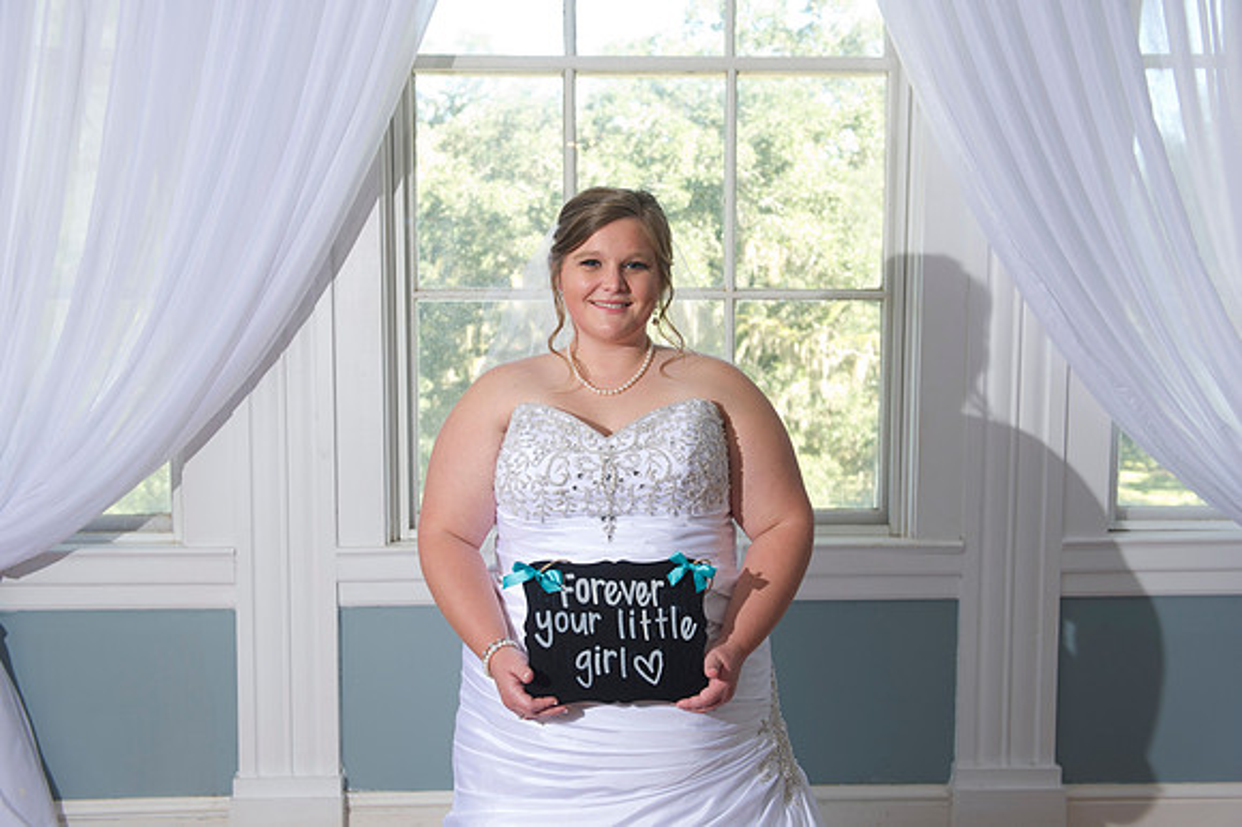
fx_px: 1310
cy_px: 414
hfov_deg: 50.7
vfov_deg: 35.0
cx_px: 621
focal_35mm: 38
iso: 640
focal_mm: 38
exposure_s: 1/100
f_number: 5.6
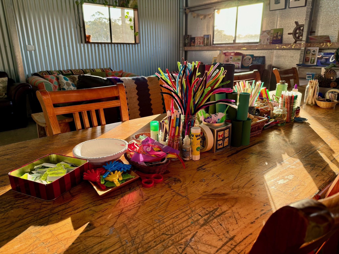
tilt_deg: -18.2
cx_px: 170
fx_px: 235
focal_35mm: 24
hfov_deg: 71.6
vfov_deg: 56.8
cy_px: 127
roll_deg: +0.4
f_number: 1.78
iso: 100
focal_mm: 6.76
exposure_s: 1/122
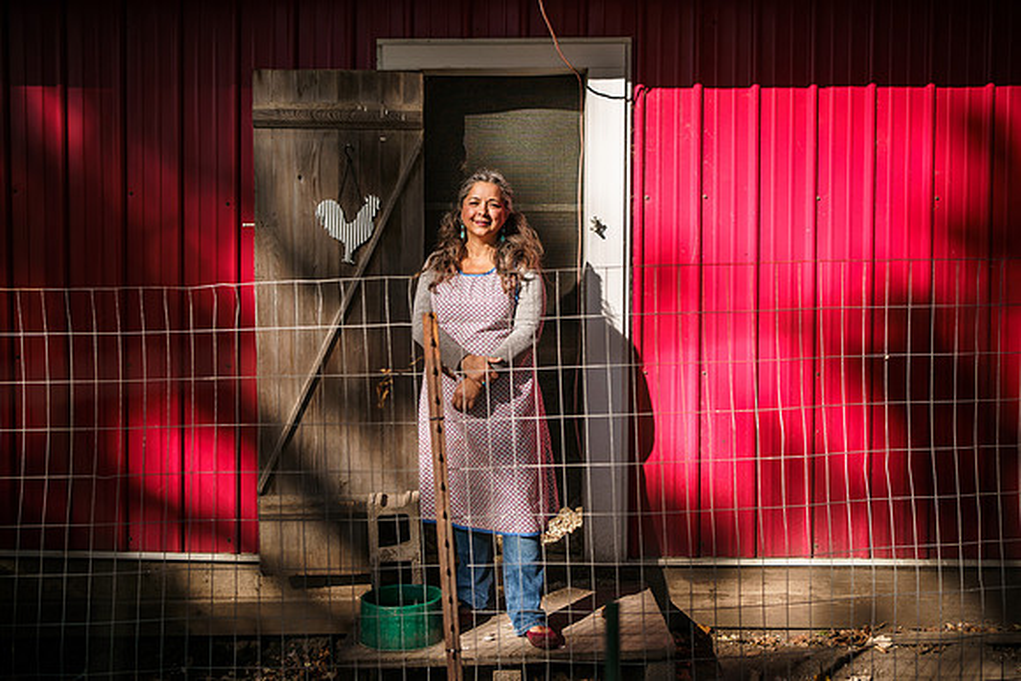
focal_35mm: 39
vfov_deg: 33.8
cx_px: 493
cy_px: 297
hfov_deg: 49.0
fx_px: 1119
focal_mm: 35
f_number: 2.8
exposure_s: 1/1250
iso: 100
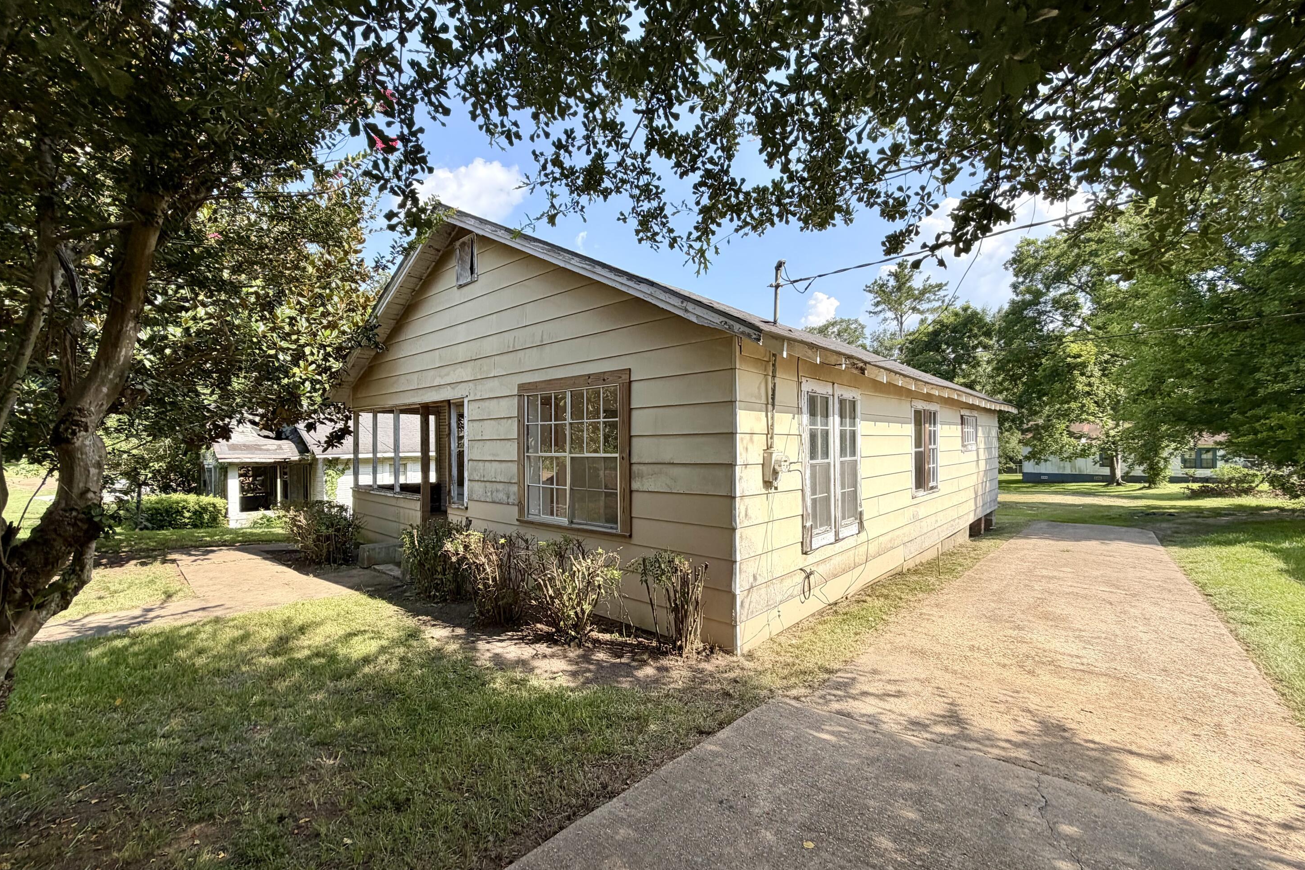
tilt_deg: +1.7
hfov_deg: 100.4
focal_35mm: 15
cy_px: 445
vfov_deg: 77.3
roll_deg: +0.5
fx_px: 544
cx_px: 638
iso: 40
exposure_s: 1/638
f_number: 2.2
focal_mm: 2.22
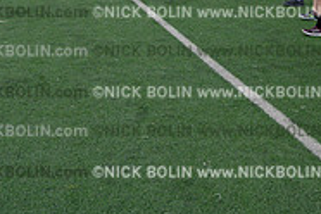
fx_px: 820
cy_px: -108
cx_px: 224
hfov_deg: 22.0
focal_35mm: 92
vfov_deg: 13.9
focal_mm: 29.5
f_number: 4
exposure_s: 1/2000
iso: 800
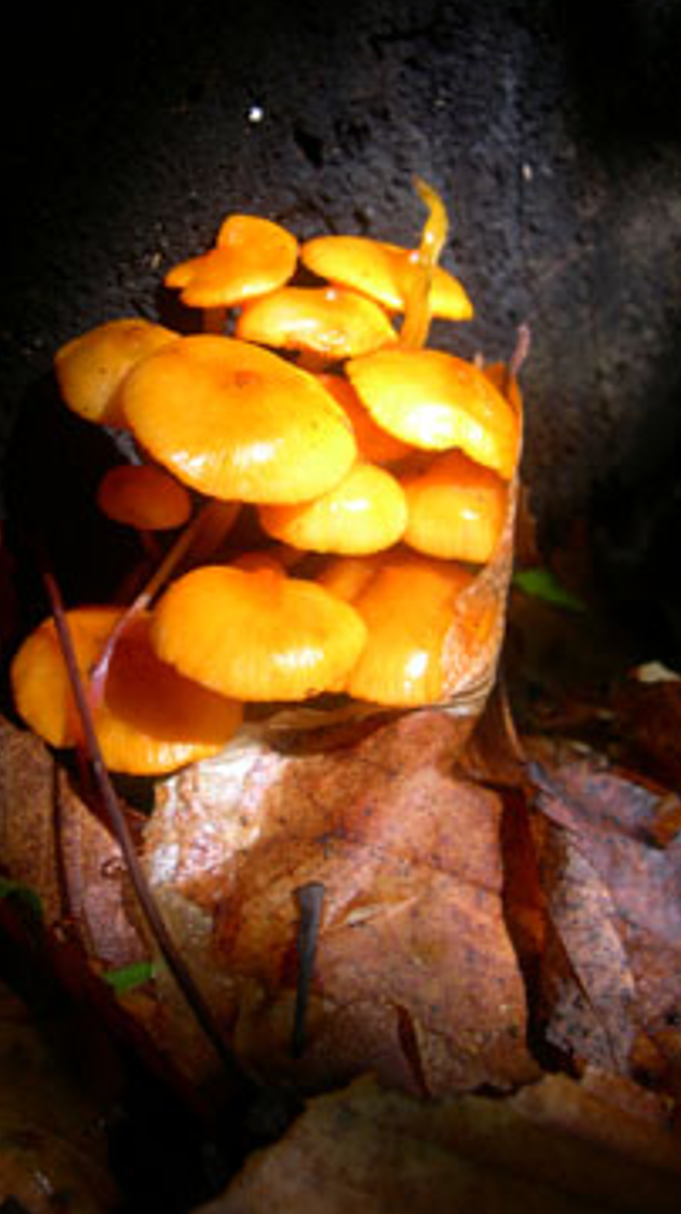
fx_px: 1479
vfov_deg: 44.5
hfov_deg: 25.8
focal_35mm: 46
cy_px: 546
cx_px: 236
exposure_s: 1/144
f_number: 2.8
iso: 100
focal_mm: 8
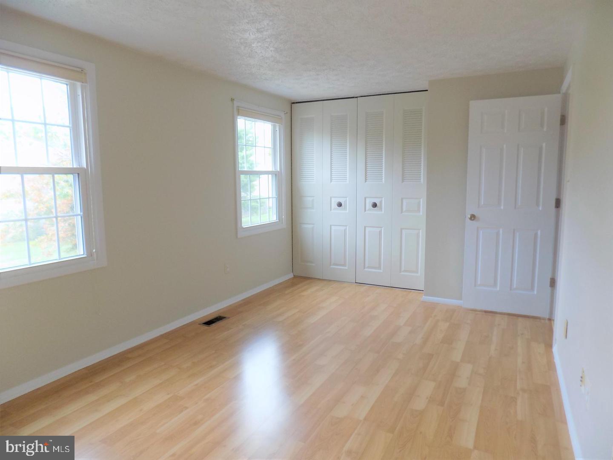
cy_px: 230
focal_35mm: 23
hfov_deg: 73.9
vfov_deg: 58.9
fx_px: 407
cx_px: 306
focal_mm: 4
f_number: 3.1
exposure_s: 1/30
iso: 80
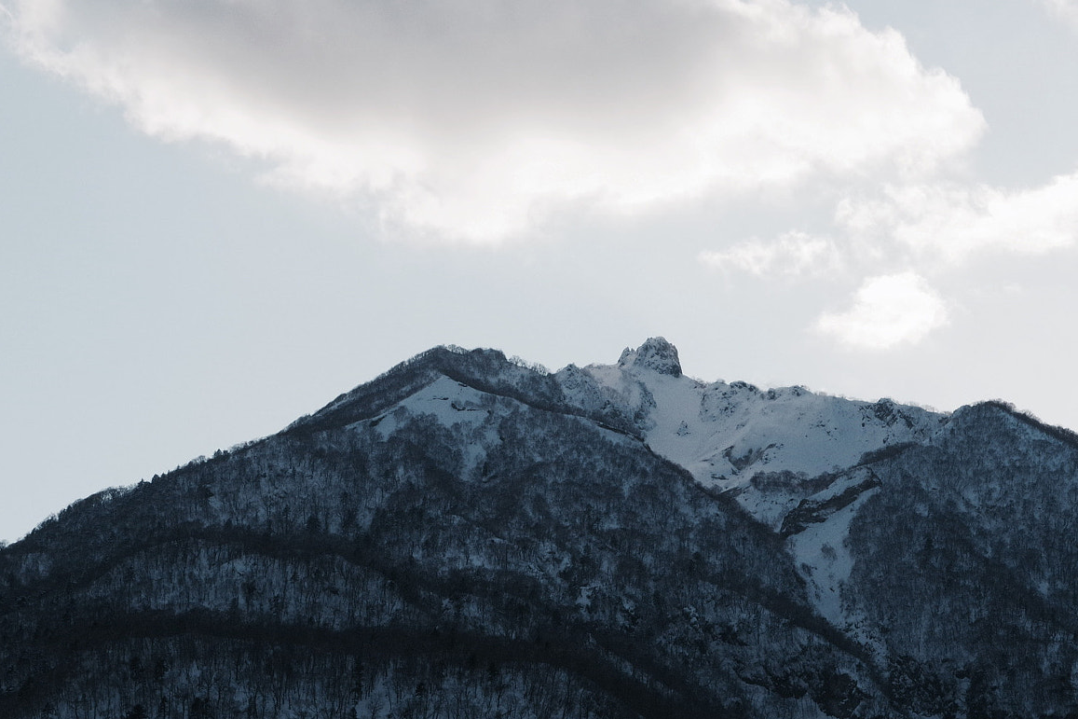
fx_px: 3353
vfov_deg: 12.2
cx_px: 646
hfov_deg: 18.2
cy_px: 400
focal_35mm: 112
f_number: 22
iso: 1250
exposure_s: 1/400
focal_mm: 53
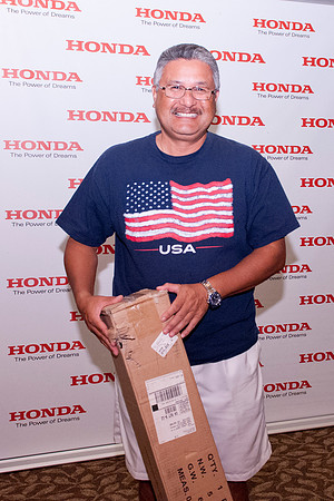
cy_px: 220
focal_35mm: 43
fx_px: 600
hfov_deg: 31.1
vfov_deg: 45.2
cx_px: 191
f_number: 4
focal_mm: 17
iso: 1250
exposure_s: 1/100
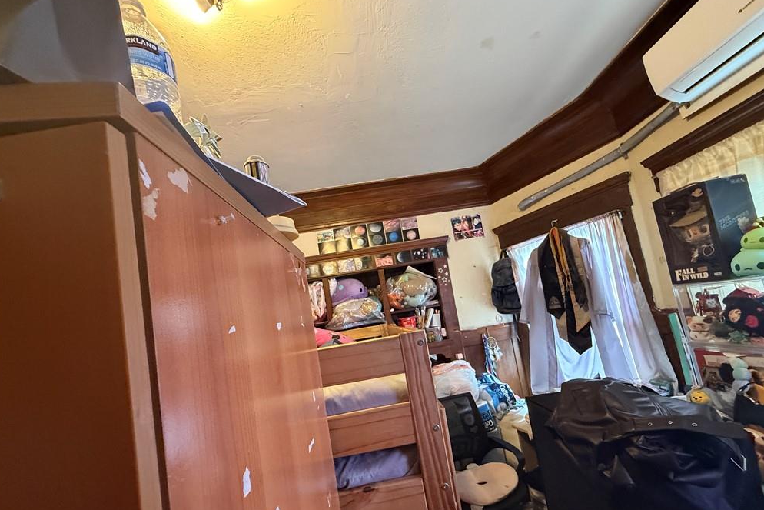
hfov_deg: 100.4
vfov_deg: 77.0
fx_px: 318
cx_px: 384
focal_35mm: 15
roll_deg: +9.4
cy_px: 285
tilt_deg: +6.9
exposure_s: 1/60
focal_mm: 2.22
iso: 640
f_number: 2.2
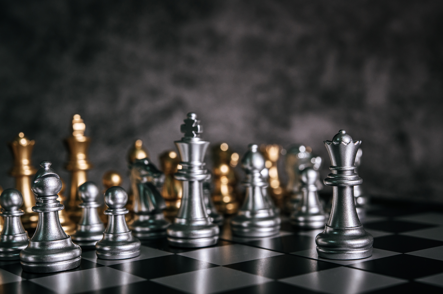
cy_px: 147
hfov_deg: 33.4
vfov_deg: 22.6
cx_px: 222
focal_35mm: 60
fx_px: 738
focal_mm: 60
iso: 800
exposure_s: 1/160
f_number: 8
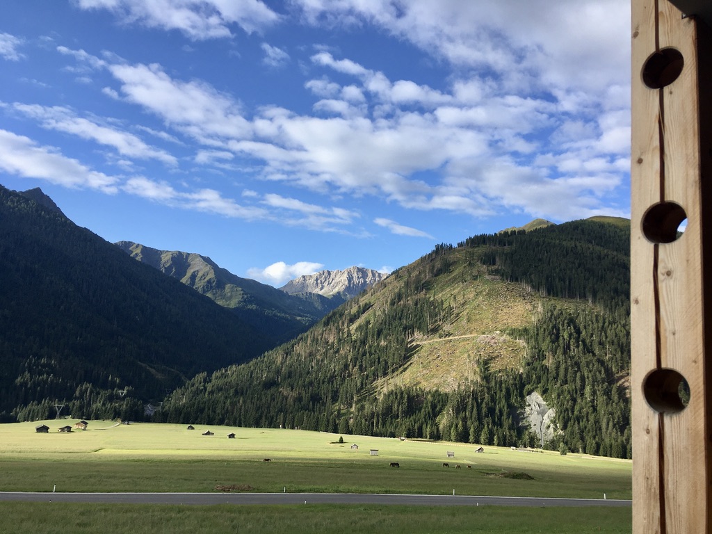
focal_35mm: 29
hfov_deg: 61.7
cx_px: 356
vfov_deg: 48.2
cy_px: 267
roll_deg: -3.4
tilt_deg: +8.1
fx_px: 596
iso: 25
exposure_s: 1/777
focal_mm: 4.15
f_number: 2.2
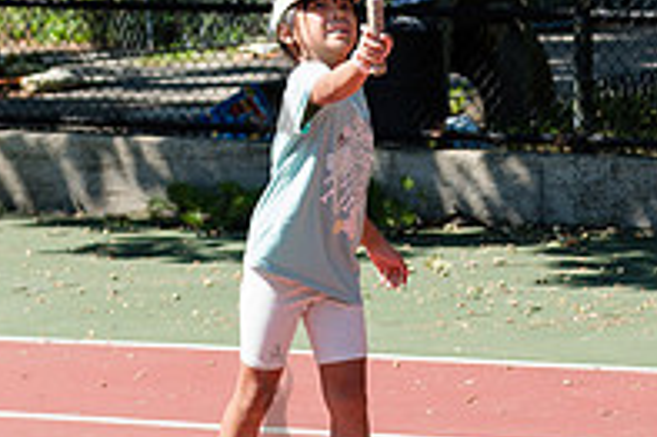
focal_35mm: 206
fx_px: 3756
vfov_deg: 6.6
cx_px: 426
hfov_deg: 10.0
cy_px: 5
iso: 200
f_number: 3.5
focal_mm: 60
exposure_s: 1/800
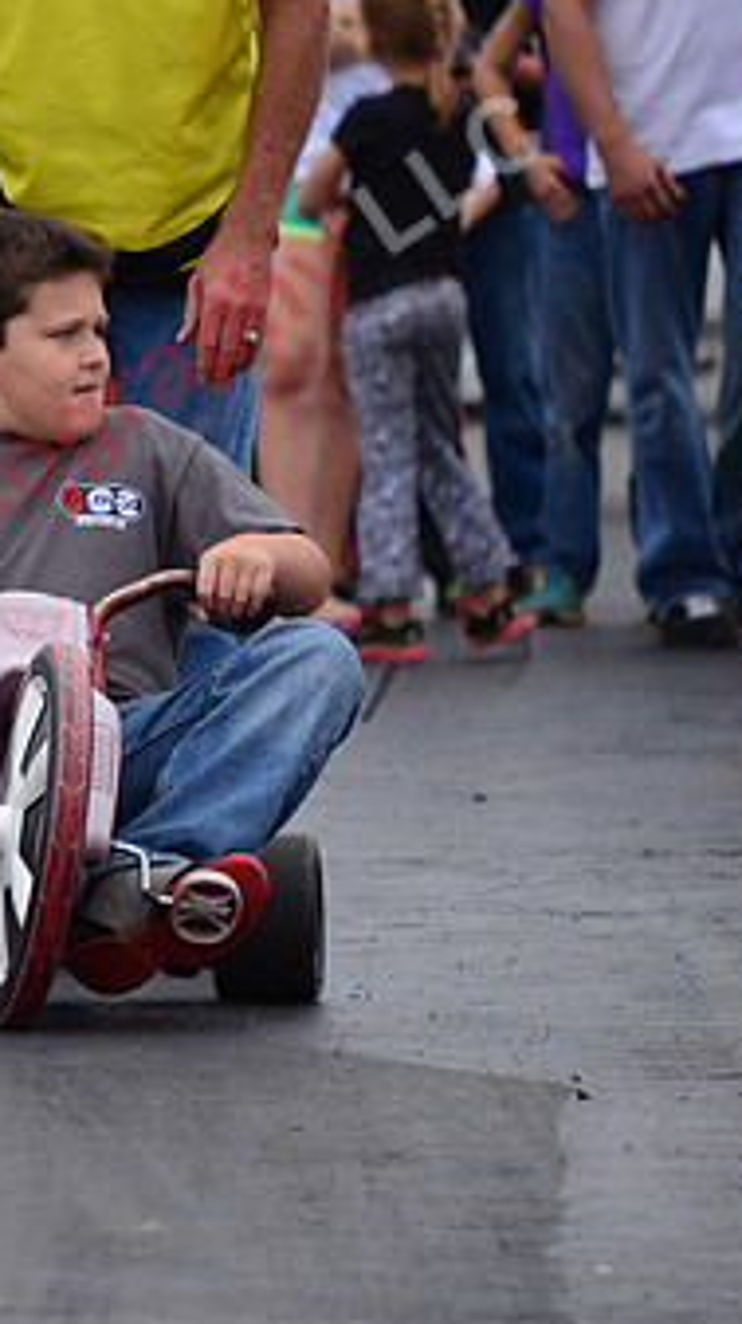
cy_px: 597
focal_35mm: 540
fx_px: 18931
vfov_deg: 4.0
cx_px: -133
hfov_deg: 2.2
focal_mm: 200
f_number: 6.3
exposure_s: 1/2500
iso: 1000
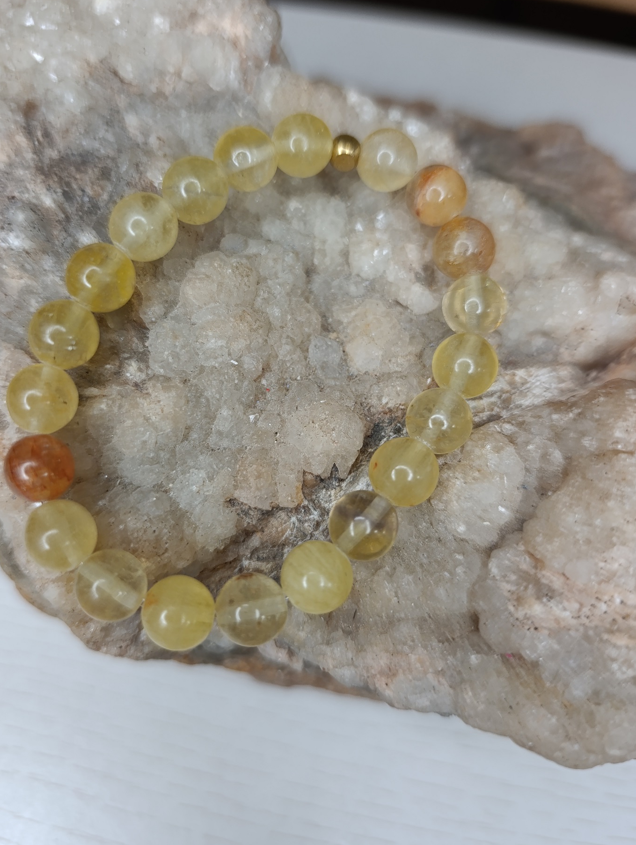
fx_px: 635
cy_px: 389
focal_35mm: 26
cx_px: 305
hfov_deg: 53.2
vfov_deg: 67.1
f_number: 1.6
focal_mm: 6.14
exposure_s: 1/100
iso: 500
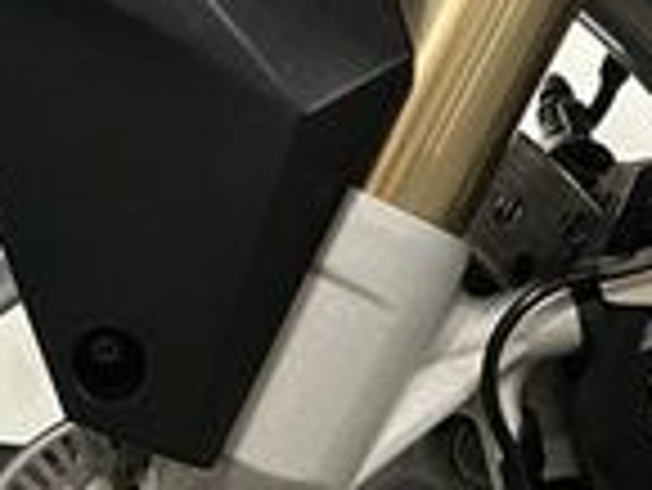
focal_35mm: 115
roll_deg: -0.3
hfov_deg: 17.0
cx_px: 126
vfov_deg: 12.6
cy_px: 562
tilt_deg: -5.8
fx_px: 2168
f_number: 1.6
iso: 400
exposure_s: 1/33
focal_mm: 5.1
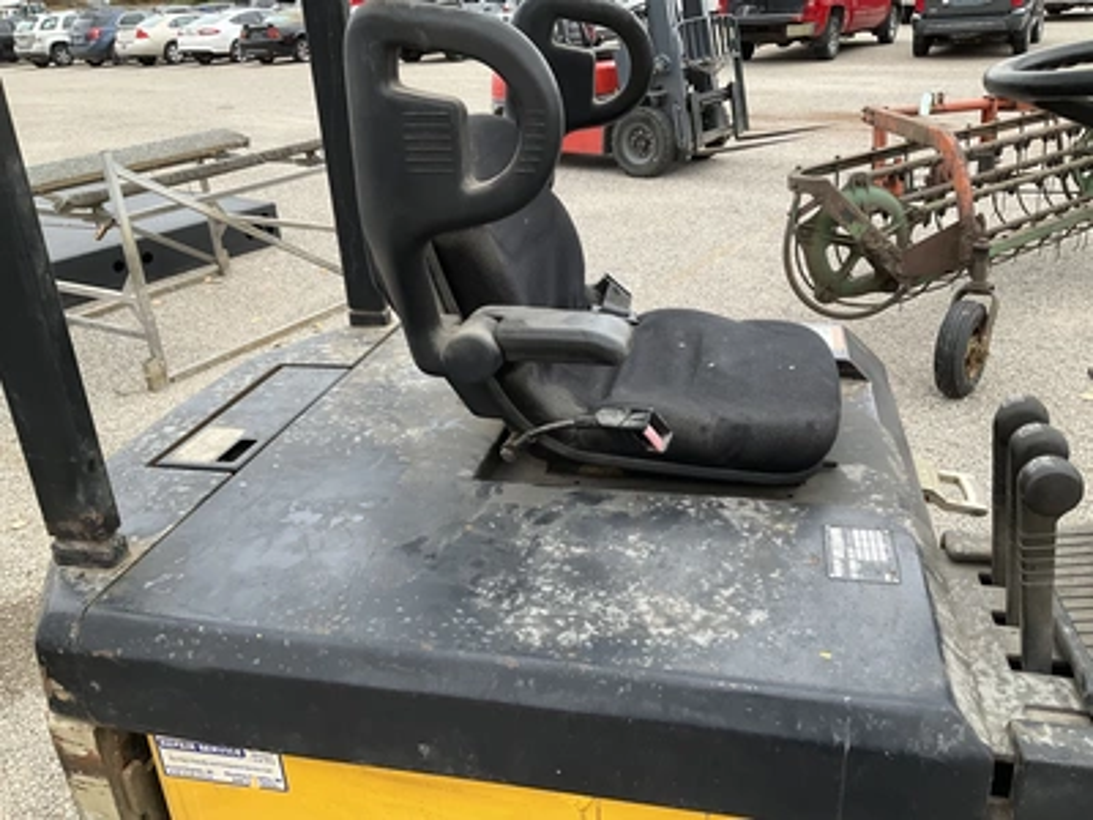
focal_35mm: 29
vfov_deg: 48.2
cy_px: 410
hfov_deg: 61.7
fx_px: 916
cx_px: 546
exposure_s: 1/94
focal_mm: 3
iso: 64
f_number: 1.8
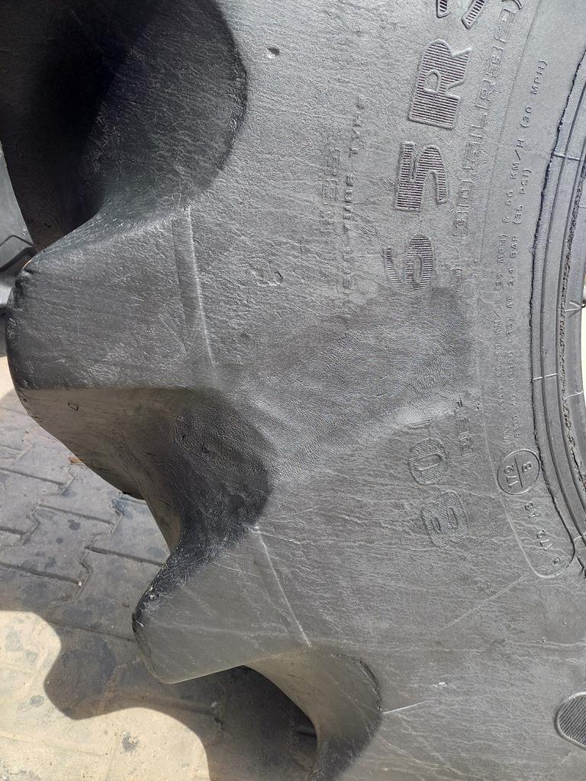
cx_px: 293
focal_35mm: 25
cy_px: 390
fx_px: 564
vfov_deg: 69.4
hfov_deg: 54.9
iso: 50
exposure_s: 1/177
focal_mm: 4.65
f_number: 1.8
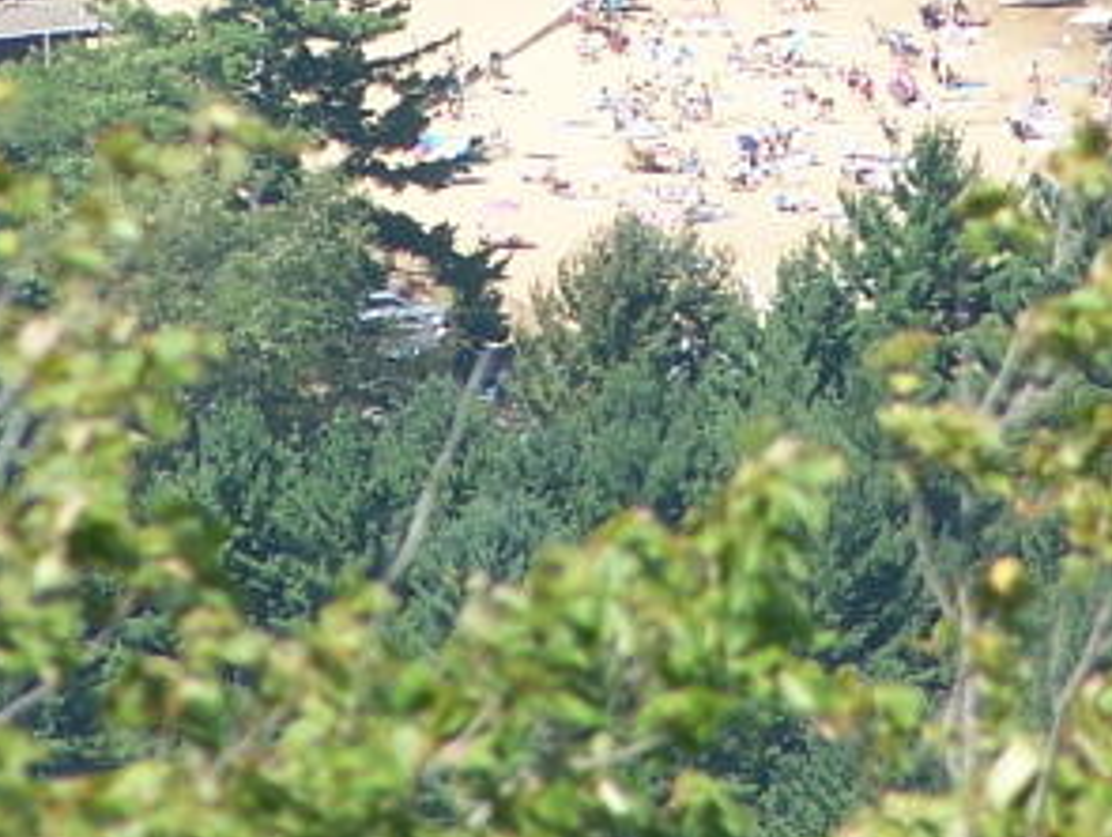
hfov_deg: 1.8
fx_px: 35347
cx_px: 697
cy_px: -249
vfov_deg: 1.4
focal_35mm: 1099
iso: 80
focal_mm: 52.6
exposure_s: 1/500
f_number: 3.6
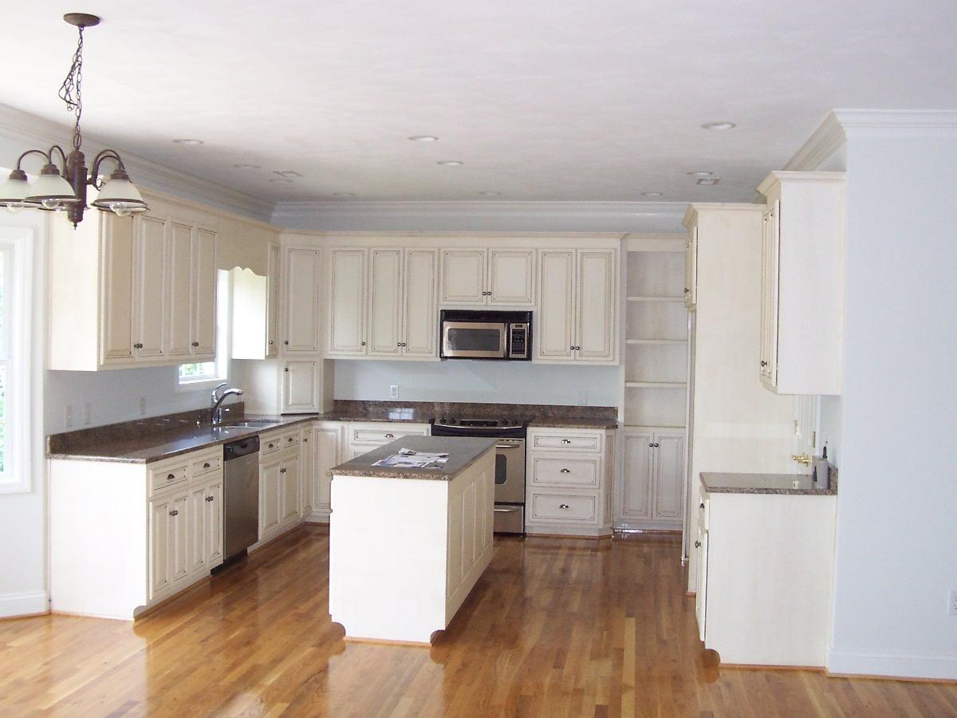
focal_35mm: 37
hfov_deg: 50.1
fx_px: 1023
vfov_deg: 38.7
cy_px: 359
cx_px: 478
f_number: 2.8
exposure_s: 1/60
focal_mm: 5.6
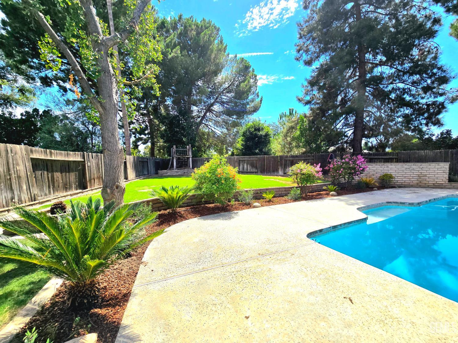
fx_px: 172
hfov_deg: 106.2
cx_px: 229
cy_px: 172
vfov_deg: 89.9
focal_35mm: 13
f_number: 2.2
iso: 50
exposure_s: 1/3333
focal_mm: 2.2
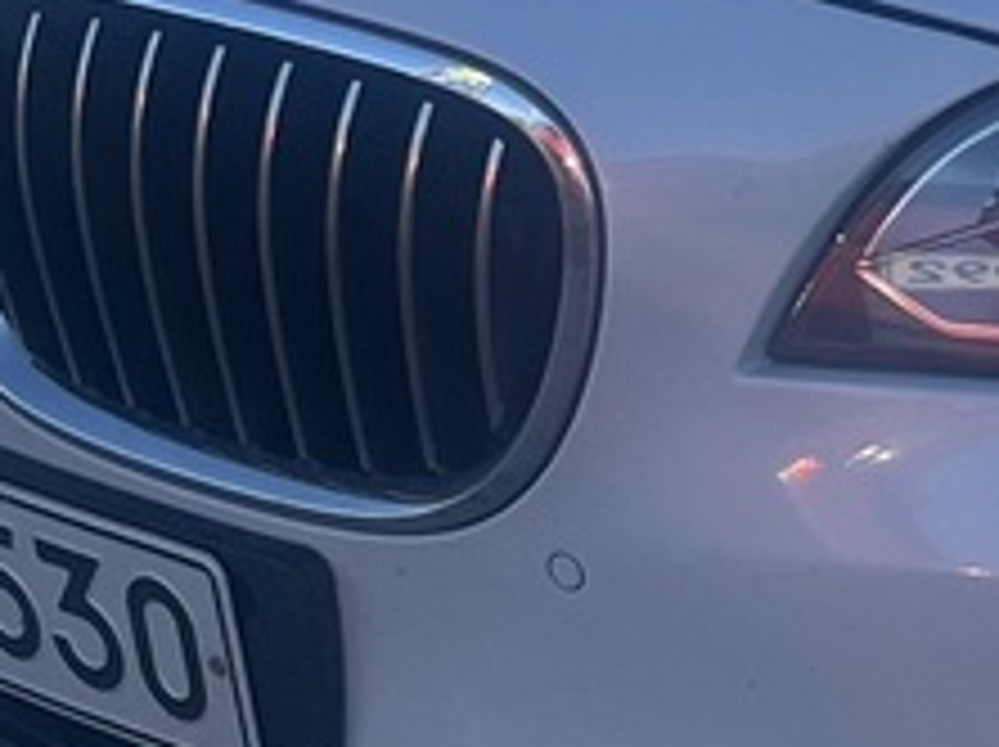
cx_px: 1890
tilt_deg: -20.4
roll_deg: +0.2
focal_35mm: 169
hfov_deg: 10.8
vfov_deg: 8.7
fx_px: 4872
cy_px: -144
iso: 50
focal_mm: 5.1
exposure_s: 1/1266
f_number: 1.6
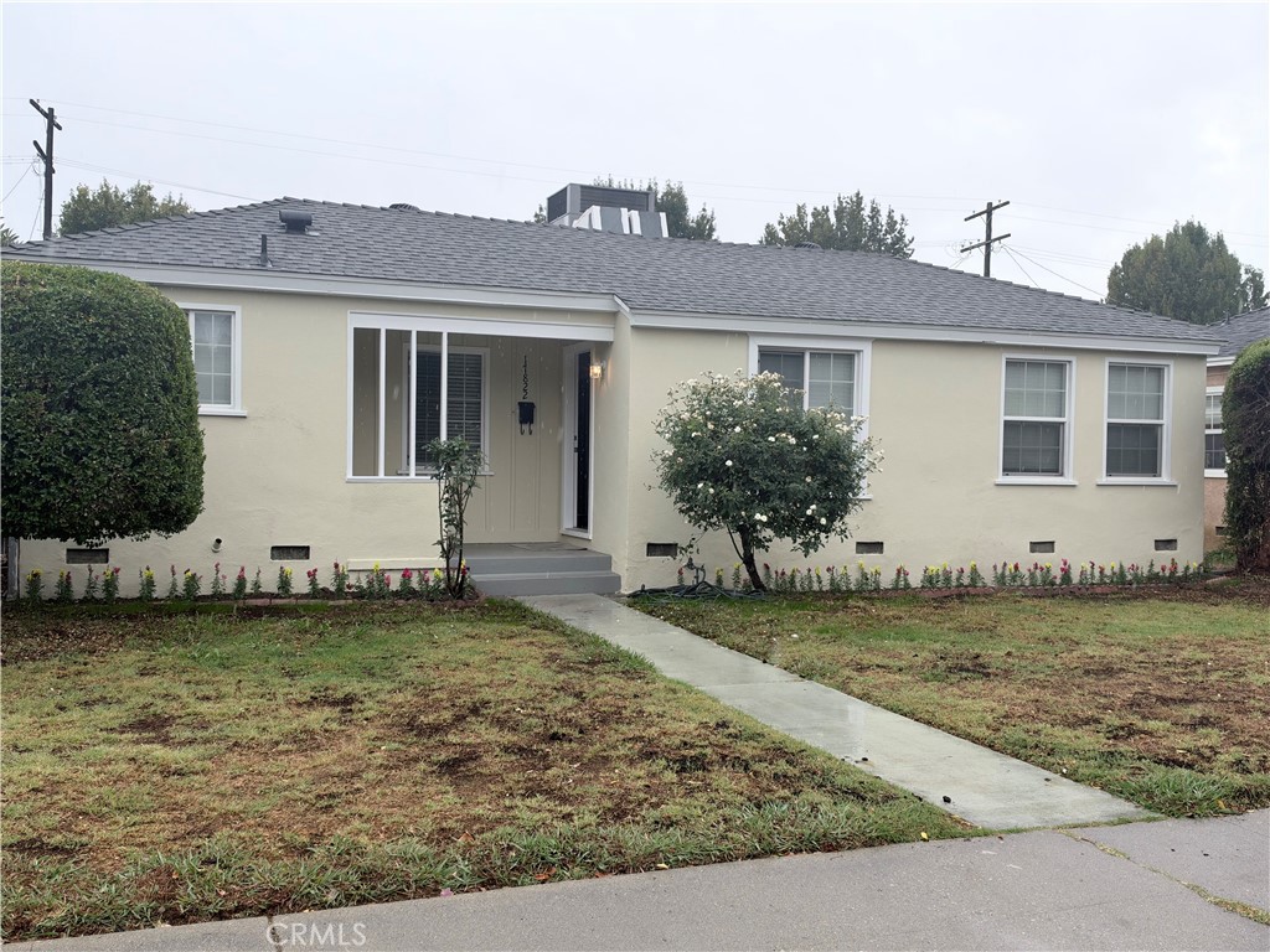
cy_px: 476
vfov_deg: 40.7
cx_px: 635
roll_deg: -0.3
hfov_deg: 52.6
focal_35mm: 35
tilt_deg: -1.1
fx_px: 1284
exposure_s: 1/733
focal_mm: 6.93
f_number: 1.8
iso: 64
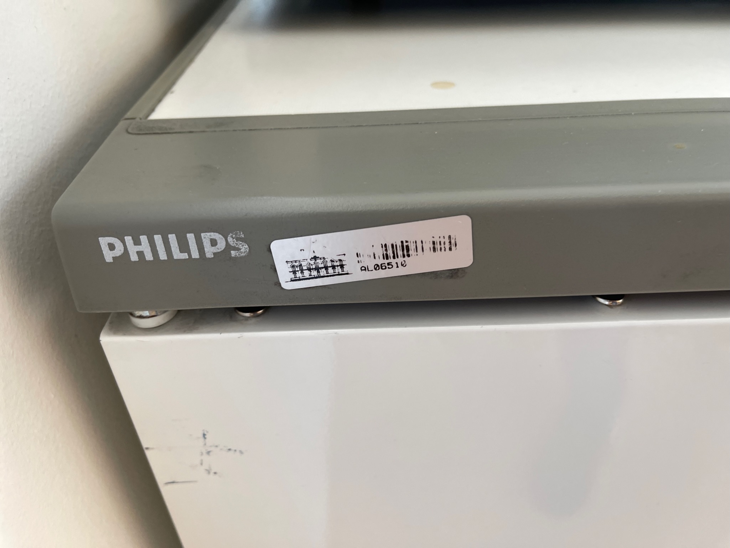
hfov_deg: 67.3
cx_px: 365
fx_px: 548
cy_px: 274
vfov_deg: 53.0
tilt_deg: -36.2
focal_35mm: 26
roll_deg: +2.7
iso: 125
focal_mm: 5.1
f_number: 1.6
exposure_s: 1/107
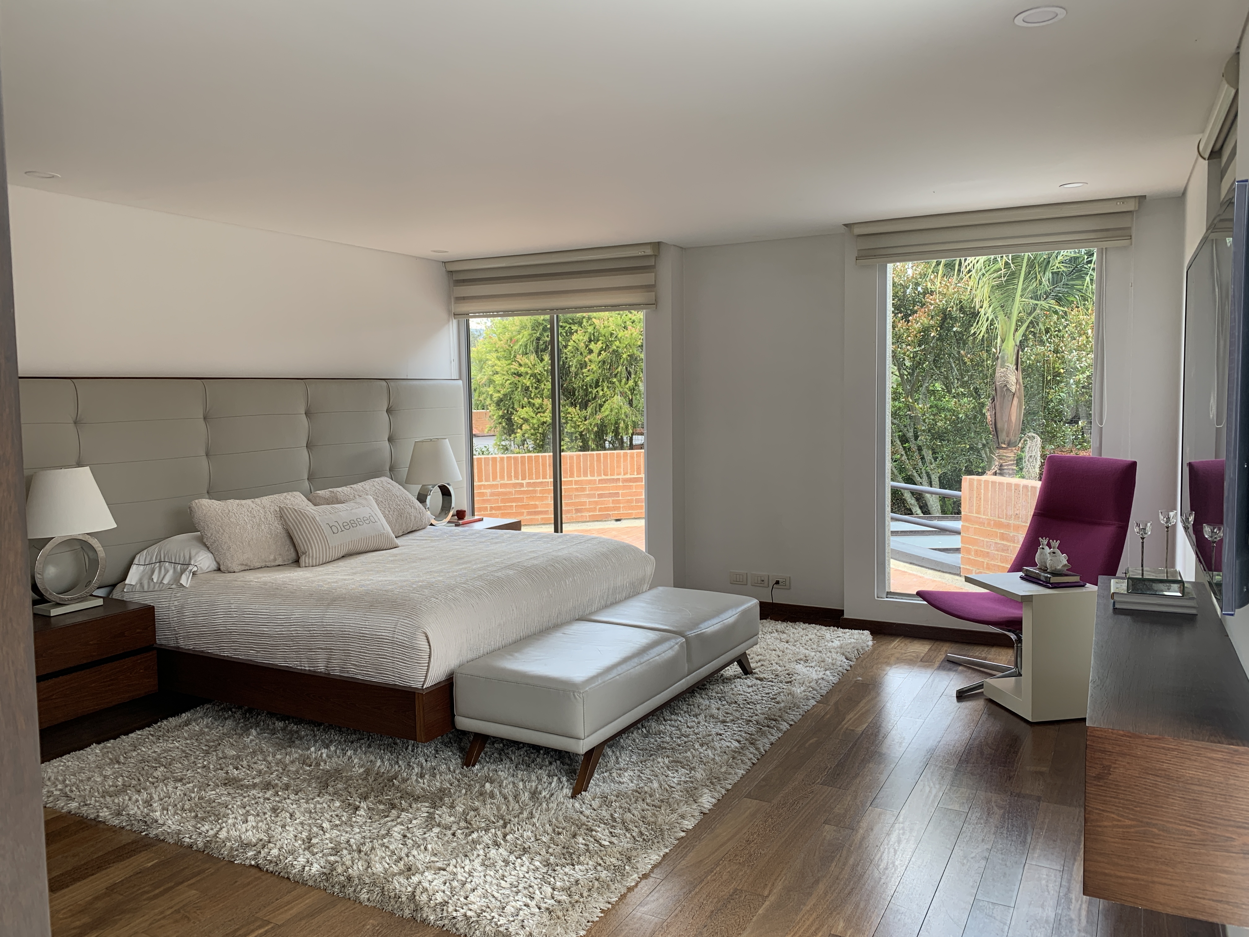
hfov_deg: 67.3
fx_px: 938
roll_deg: +0.9
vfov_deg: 53.1
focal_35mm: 26
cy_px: 468
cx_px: 624
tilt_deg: -4.2
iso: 25
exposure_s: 1/122
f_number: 1.8
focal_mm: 4.25
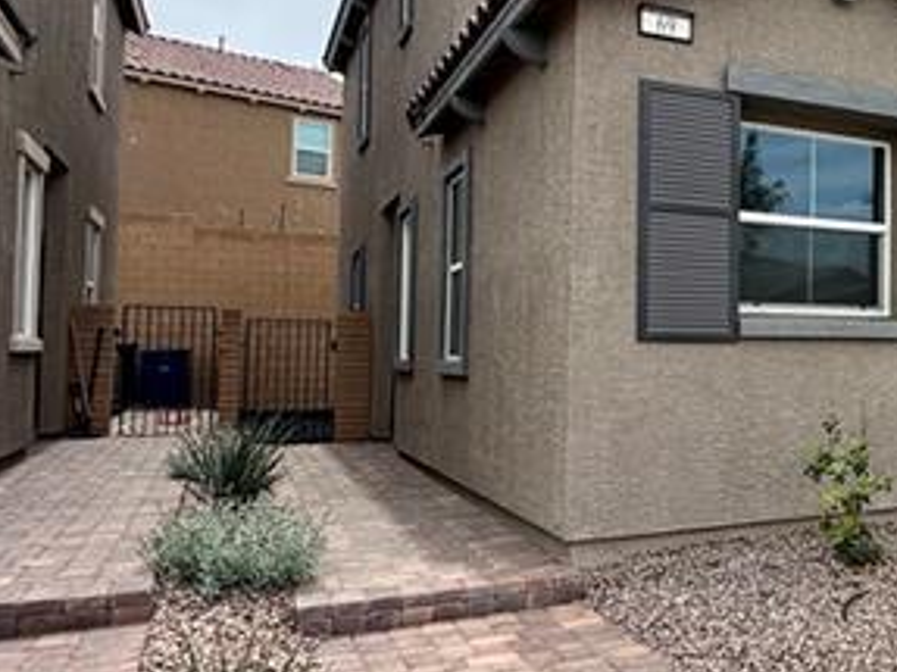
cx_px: 919
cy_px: 313
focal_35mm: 39
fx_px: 1010
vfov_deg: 36.8
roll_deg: +0.2
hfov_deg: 41.0
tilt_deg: +1.4
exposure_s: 1/1431
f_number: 2.2
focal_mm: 2.22
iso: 64
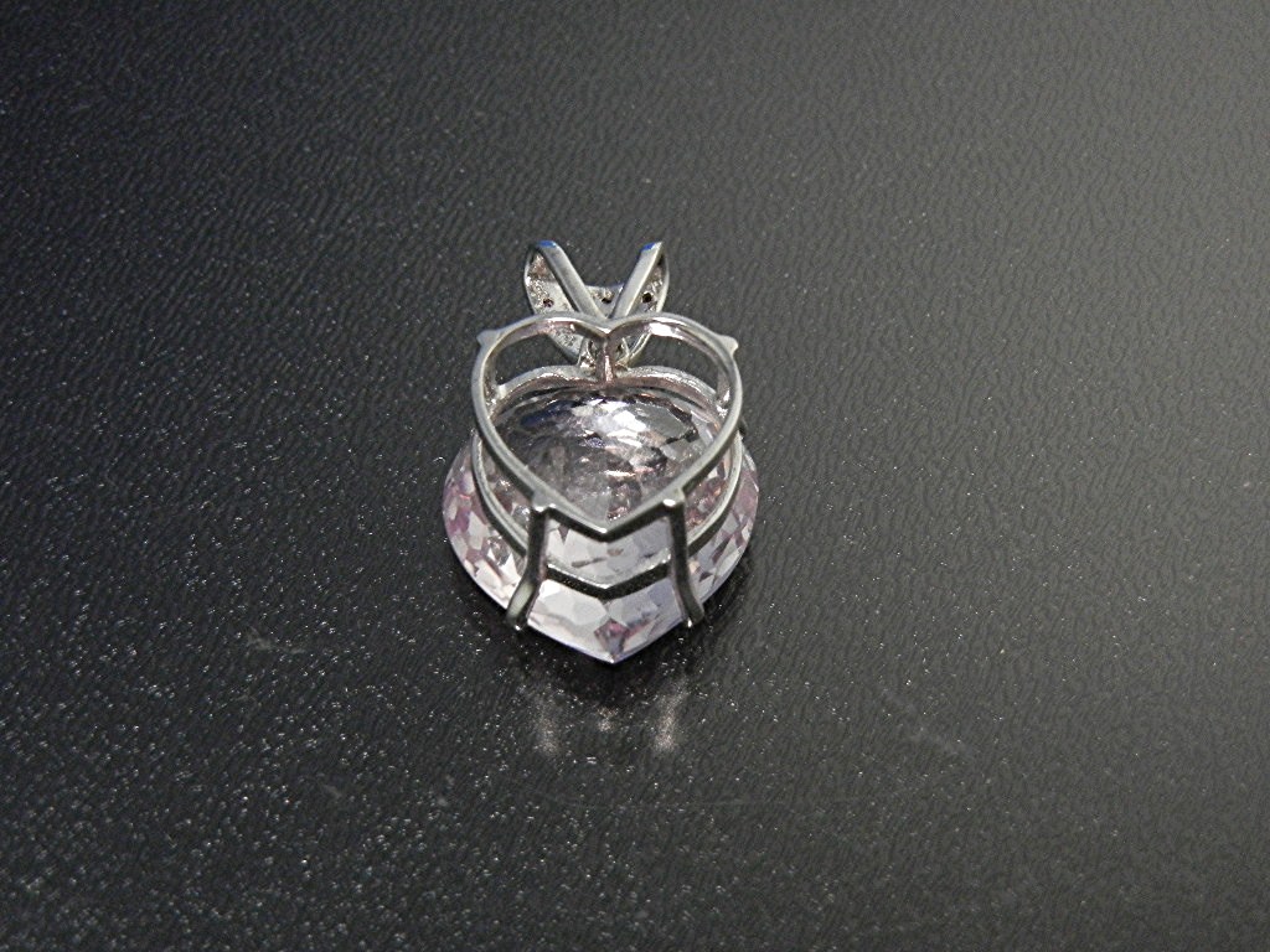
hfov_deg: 32.7
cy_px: 476
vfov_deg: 24.8
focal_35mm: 59
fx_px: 2165
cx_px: 635
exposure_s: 1/30
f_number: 8
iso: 800
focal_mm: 10.6
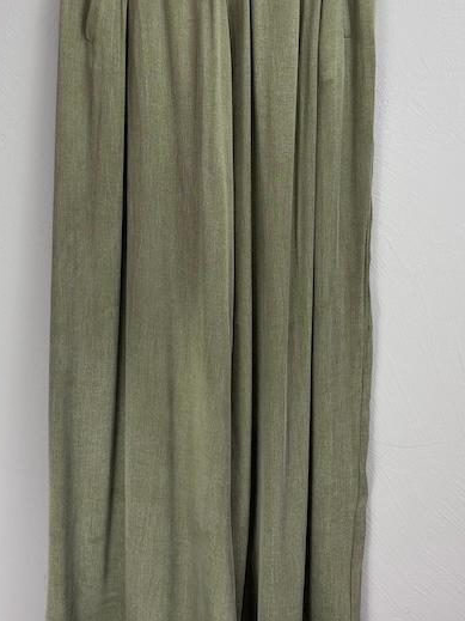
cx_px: 215
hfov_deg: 29.7
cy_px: 212
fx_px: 878
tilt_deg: -8.3
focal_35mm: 49
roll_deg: +0.2
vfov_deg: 38.5
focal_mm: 5.96
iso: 64
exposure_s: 1/100
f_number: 1.6
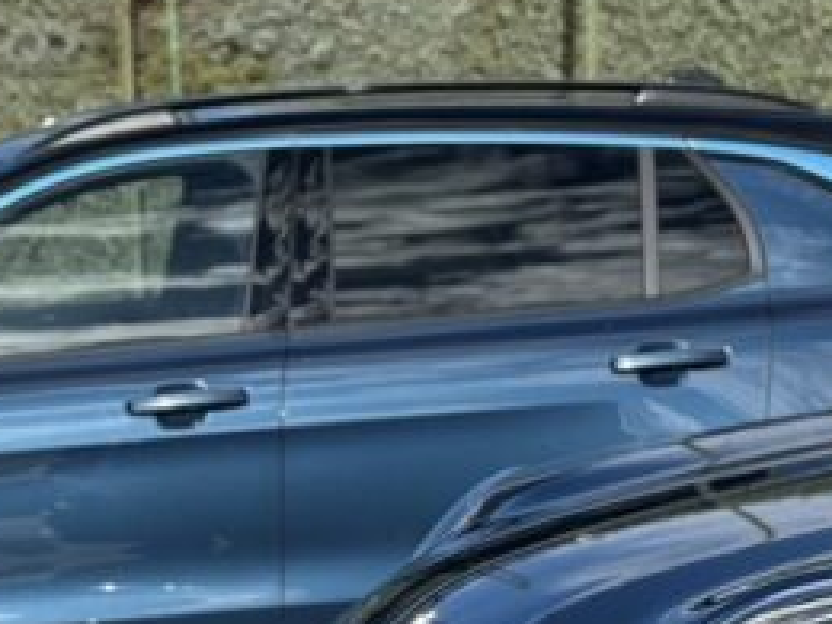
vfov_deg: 10.3
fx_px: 3413
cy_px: 669
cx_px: 259
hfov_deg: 13.9
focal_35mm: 142
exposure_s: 1/4098
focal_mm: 6.76
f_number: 1.78
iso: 64
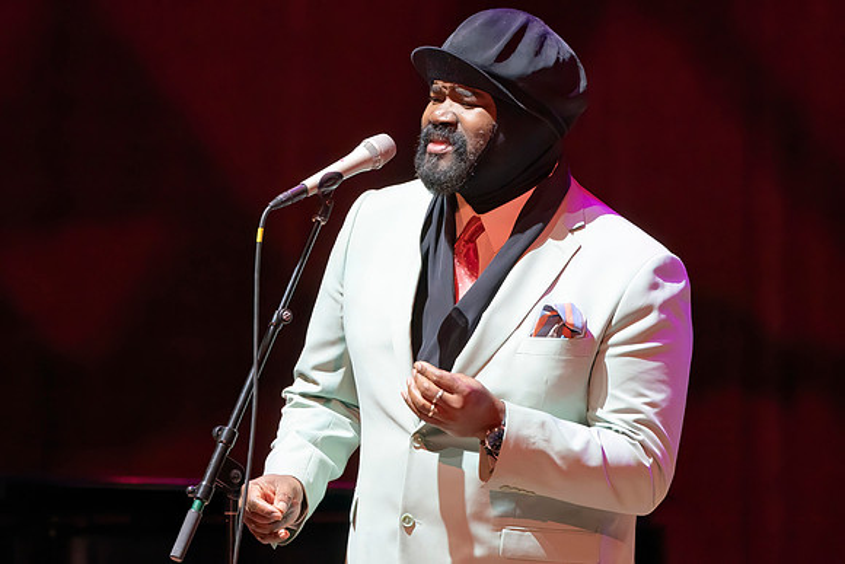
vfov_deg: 2.7
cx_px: 444
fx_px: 12118
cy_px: 389
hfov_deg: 4.0
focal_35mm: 516
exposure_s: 1/320
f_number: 5.6
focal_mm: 348
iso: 5000
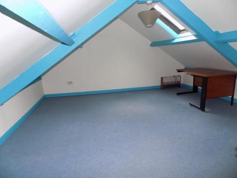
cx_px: 118
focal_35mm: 23
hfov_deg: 73.9
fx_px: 157
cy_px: 89
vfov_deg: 58.9
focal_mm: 4
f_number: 3.1
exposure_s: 1/30
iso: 200
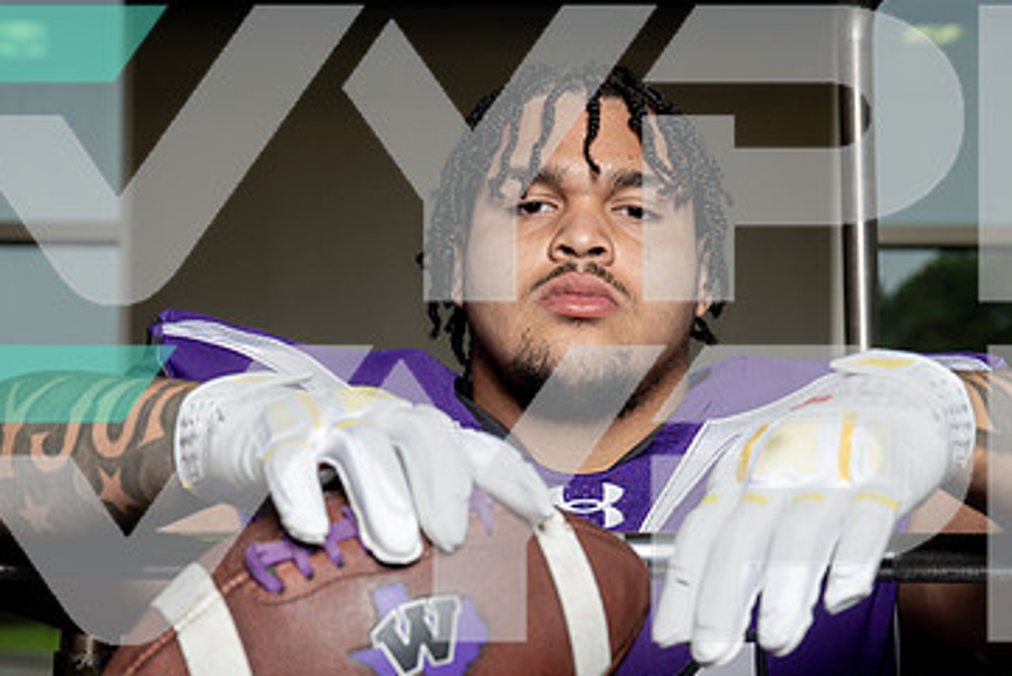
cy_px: 495
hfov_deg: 22.8
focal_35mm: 89
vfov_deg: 15.3
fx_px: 2503
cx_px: 597
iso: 640
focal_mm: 53
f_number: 5.6
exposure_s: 1/250
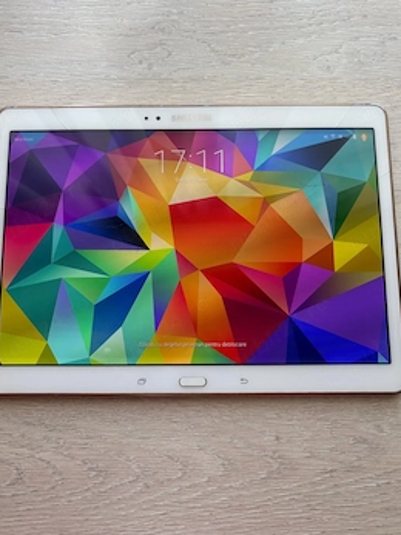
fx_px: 464
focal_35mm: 30
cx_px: 190
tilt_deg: -79.6
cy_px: 233
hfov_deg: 46.8
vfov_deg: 59.8
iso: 100
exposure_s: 1/100
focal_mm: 5.96
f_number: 1.6
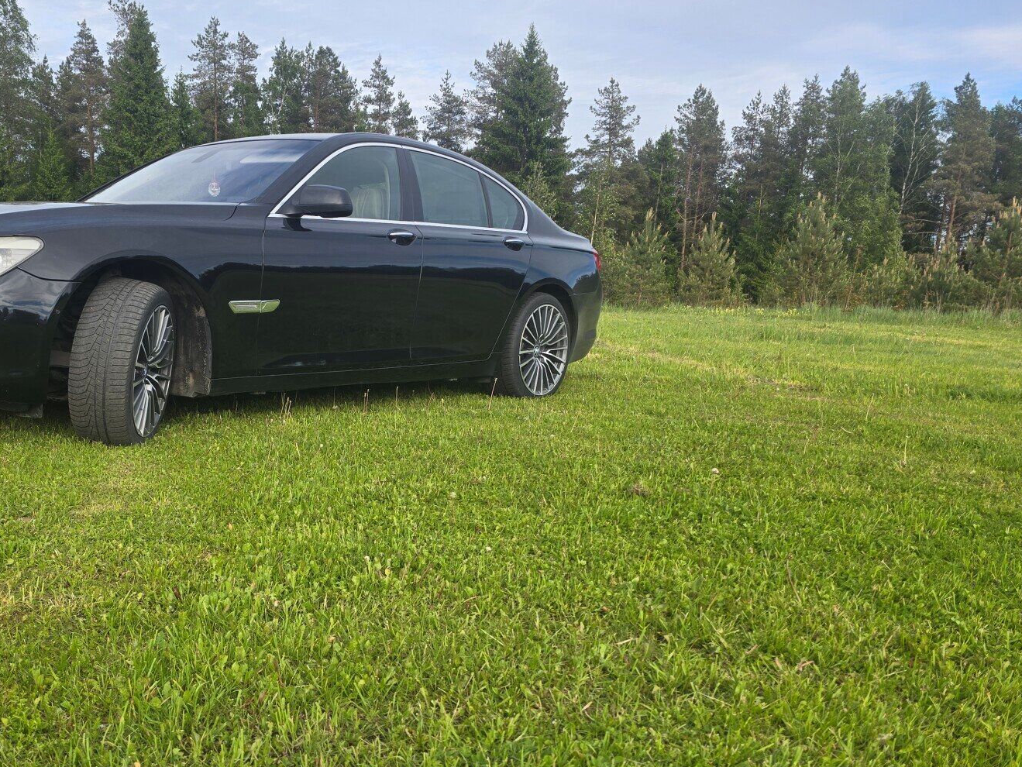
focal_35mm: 34
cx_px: 294
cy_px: 536
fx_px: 1004
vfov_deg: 41.1
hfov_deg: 52.3
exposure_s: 1/372
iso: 12
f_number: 1.7
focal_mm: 6.3
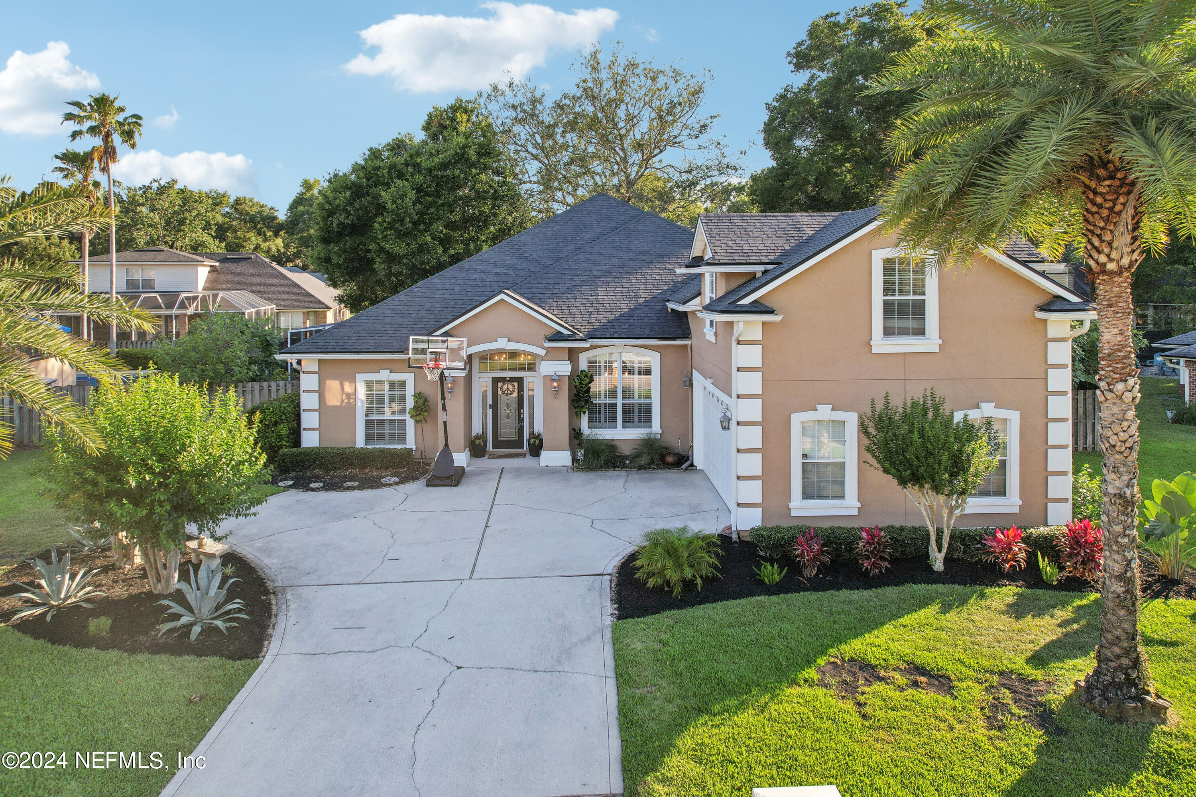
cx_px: 598
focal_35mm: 22
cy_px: 398
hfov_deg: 78.6
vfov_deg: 57.2
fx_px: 731
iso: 100
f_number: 2.8
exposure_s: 1/160
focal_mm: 8.4
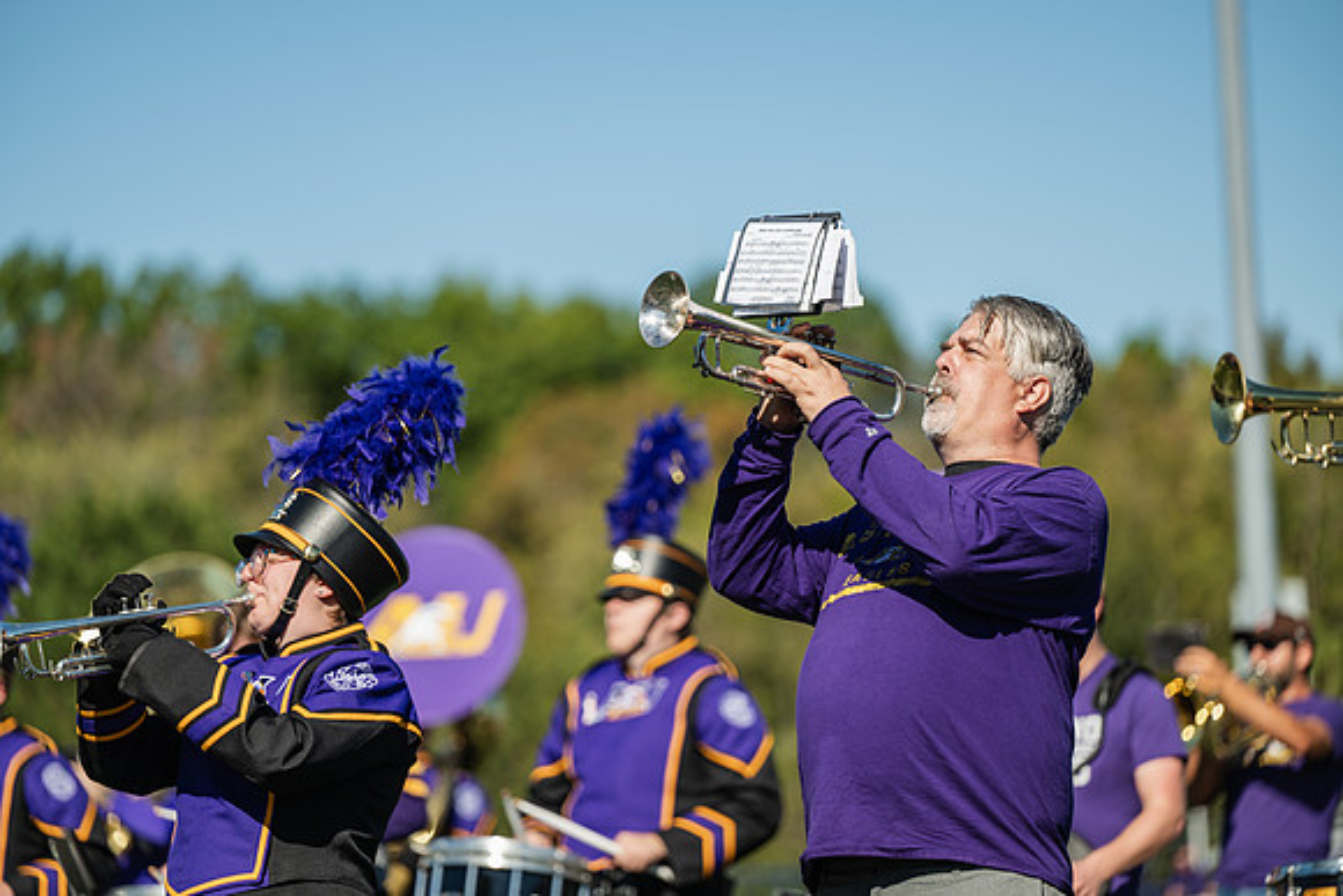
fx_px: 6530
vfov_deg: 7.9
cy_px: 448
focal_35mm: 175
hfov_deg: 11.7
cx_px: 672
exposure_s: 1/1250
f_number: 3.2
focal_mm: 175
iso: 80
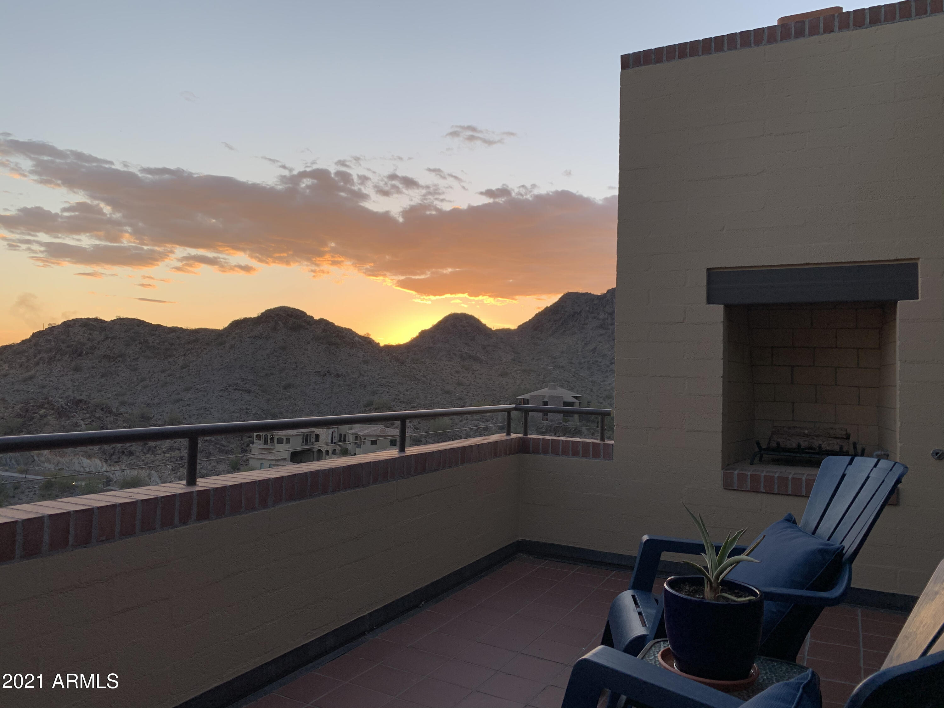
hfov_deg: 67.3
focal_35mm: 26
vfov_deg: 53.1
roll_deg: -1.5
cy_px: 354
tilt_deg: +2.8
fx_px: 709
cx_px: 472
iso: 25
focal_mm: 4.25
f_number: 1.8
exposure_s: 1/354
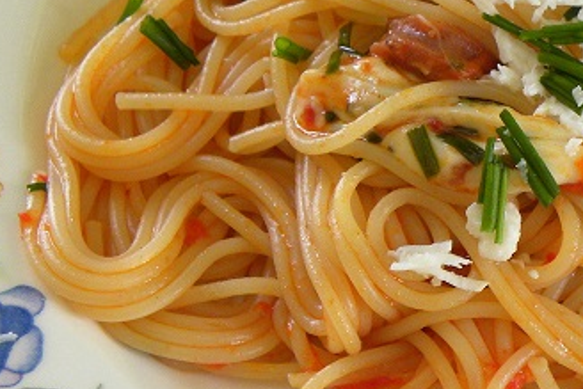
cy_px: 107
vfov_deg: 10.4
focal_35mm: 132
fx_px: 2139
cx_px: 585
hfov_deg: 15.2
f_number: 3.5
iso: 138
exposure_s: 1/61
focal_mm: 9.2
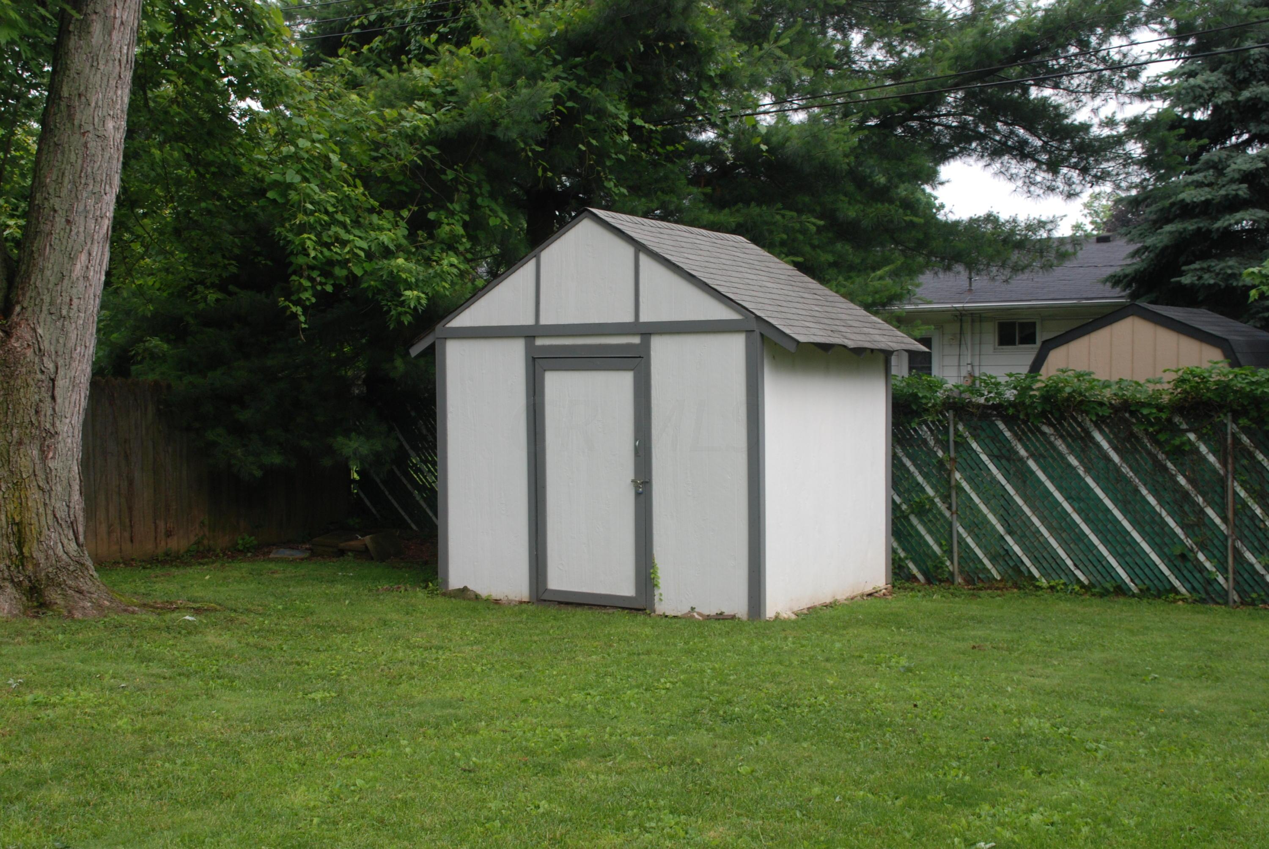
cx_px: 634
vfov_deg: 29.9
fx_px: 1588
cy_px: 424
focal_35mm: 45
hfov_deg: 43.6
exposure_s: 1/200
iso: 250
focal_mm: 30
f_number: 10
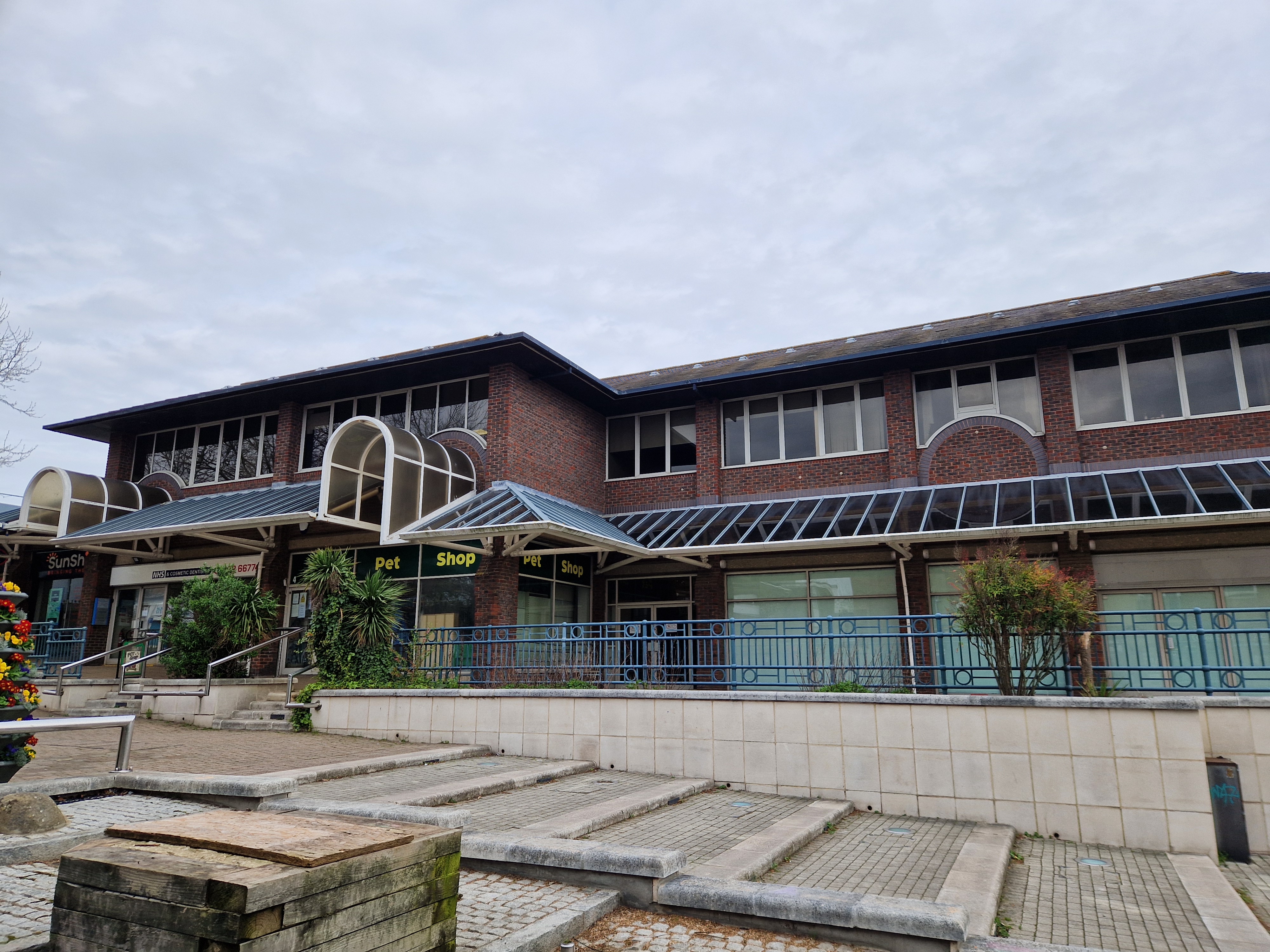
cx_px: 635
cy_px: 476
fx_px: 844
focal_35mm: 23
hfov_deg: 73.9
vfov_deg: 58.9
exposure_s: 1/1228
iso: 50
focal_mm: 5.4
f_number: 1.8
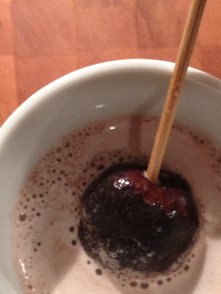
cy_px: 215
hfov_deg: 19.3
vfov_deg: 25.4
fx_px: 647
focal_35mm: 76
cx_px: 151
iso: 160
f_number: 2.4
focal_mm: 4.28
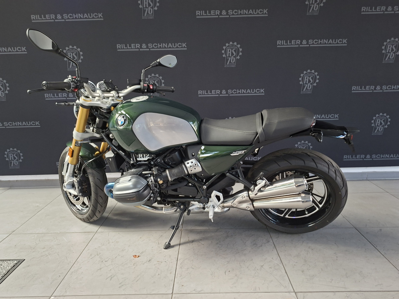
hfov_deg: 73.9
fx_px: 265
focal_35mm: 23
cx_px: 200
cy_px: 150
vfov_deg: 58.9
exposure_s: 1/120
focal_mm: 5.54
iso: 250
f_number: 1.8
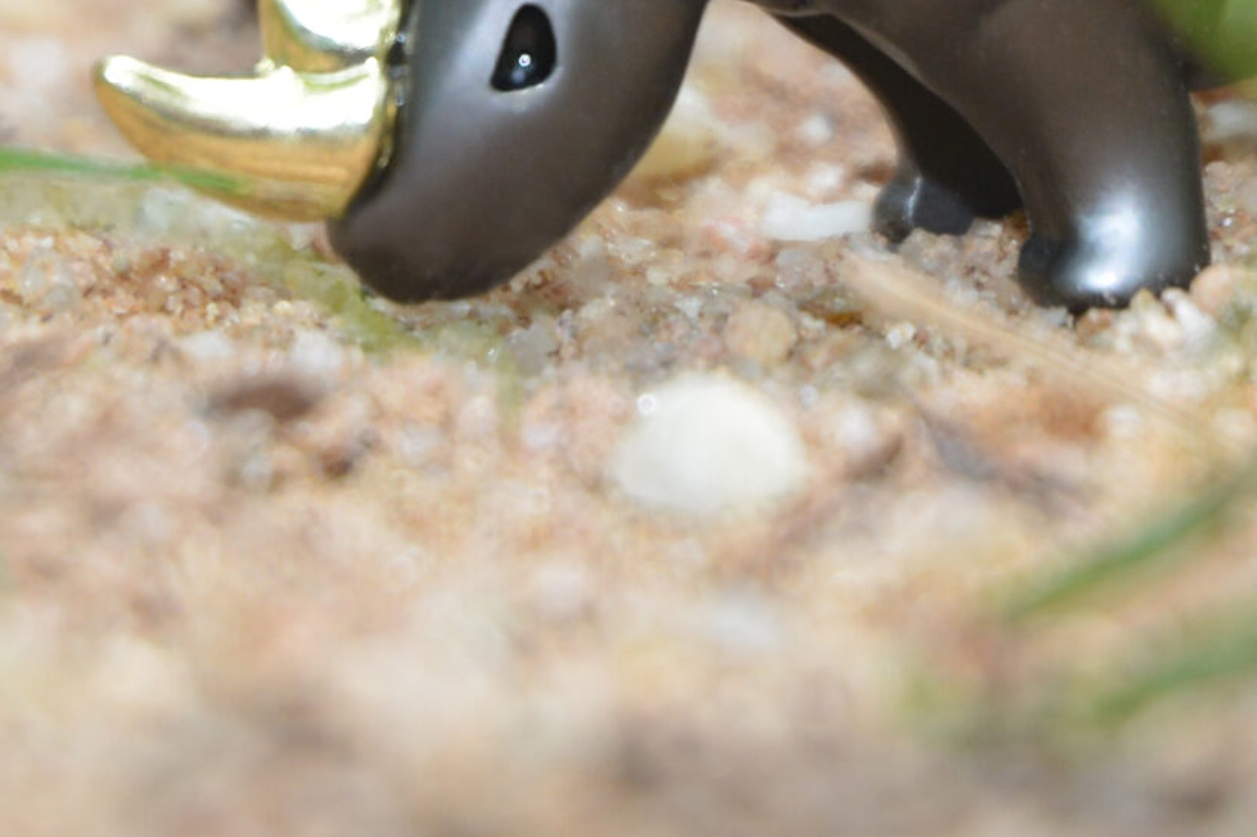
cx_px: 890
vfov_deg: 4.7
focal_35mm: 290
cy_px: -399
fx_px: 10123
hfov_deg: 7.1
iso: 200
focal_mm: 62
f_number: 4.5
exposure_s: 1/500
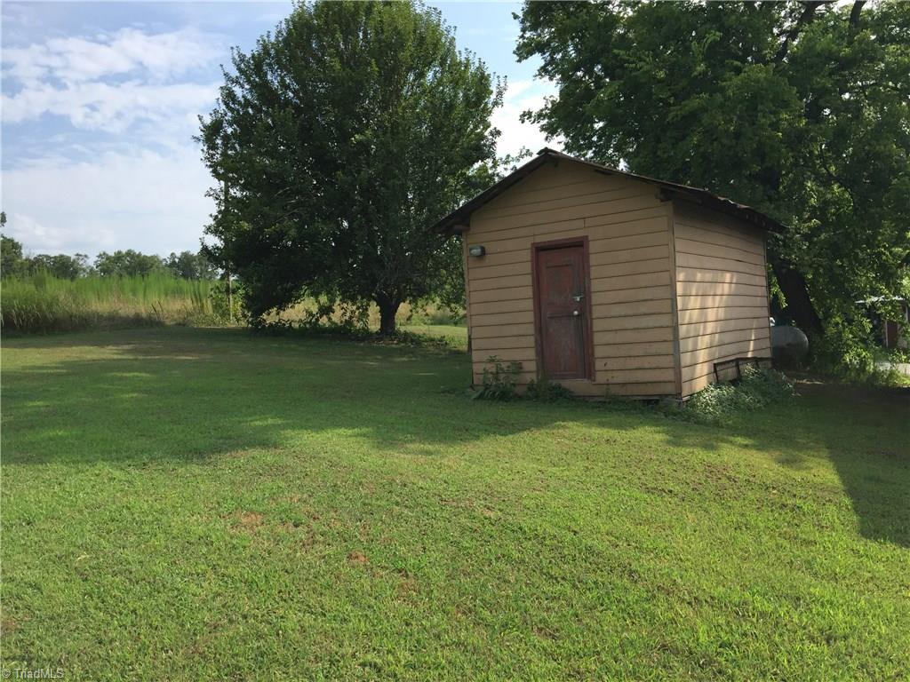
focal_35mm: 29
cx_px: 455
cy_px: 341
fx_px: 762
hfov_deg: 61.7
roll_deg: +3.1
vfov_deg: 48.2
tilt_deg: -2.7
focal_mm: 4.15
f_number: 2.2
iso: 32
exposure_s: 1/1647
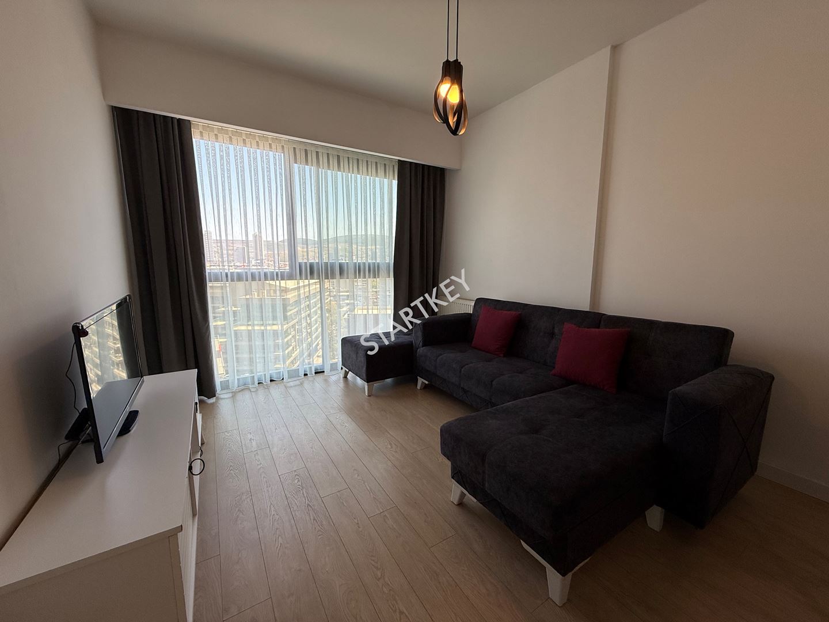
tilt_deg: -8.3
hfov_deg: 102.1
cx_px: 414
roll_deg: -0.5
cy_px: 311
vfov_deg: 85.7
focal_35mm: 14
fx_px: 335
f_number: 2.2
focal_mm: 2.22
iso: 64
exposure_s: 1/301
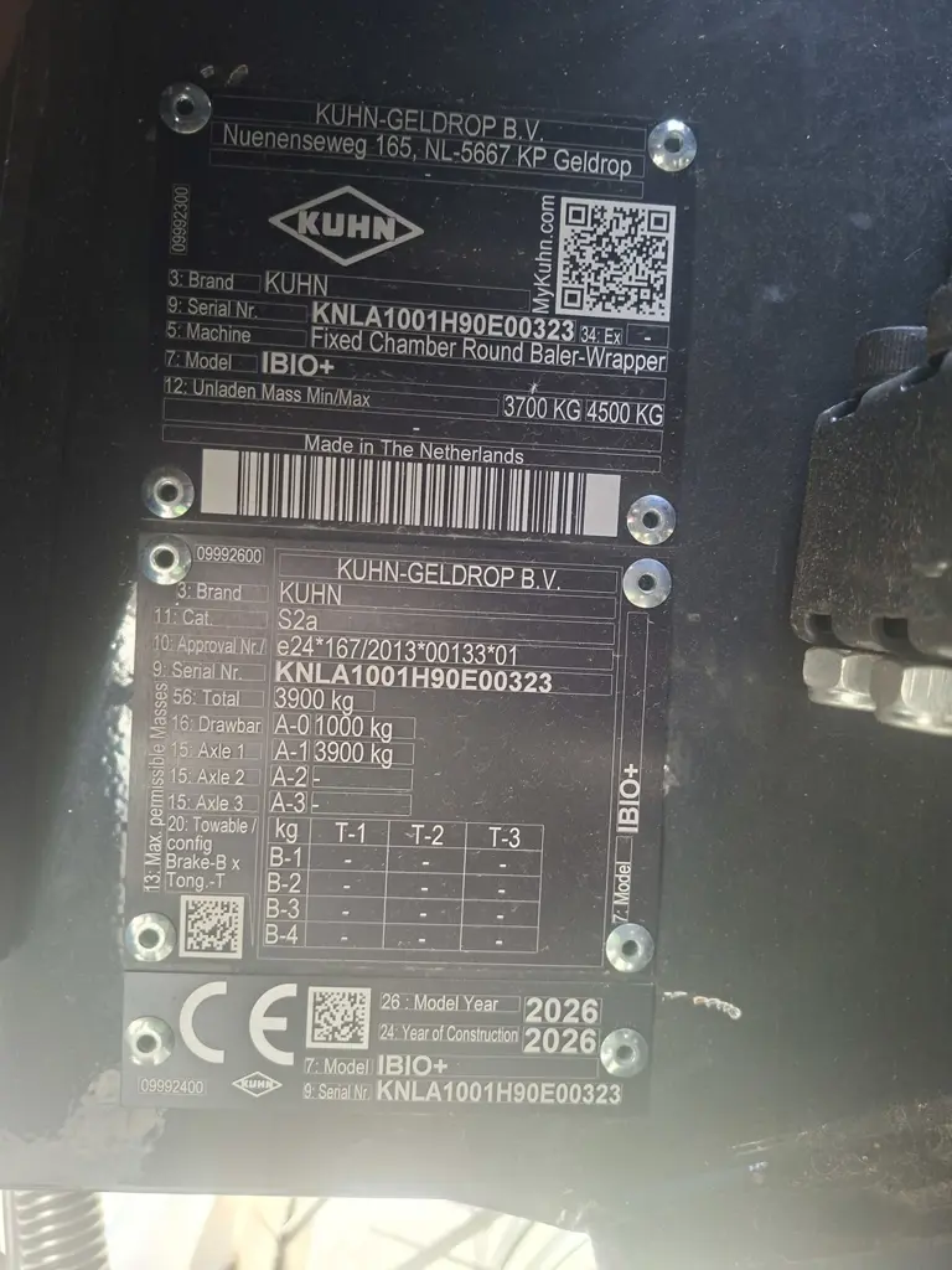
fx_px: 843
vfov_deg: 73.9
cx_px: 476
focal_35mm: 23
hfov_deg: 58.9
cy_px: 635
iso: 400
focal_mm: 5.54
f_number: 1.8
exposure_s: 1/33
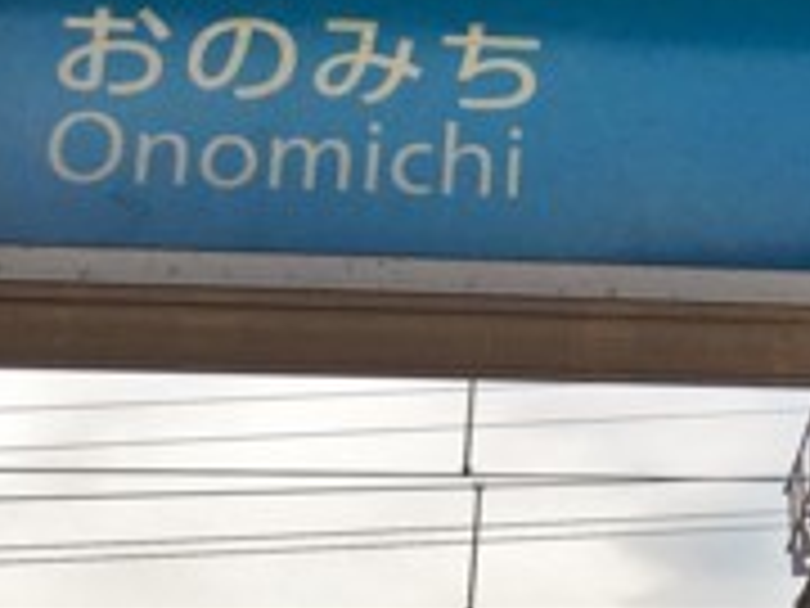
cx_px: 1134
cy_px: -18
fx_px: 3019
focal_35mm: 129
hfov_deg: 14.5
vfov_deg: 11.4
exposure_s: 1/1148
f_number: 2.2
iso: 25
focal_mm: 4.15
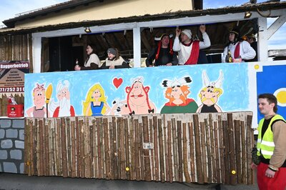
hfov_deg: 73.8
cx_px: 143
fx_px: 191
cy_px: 95
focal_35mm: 24
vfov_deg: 53.1
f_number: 22
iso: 1000
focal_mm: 24
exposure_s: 1/200
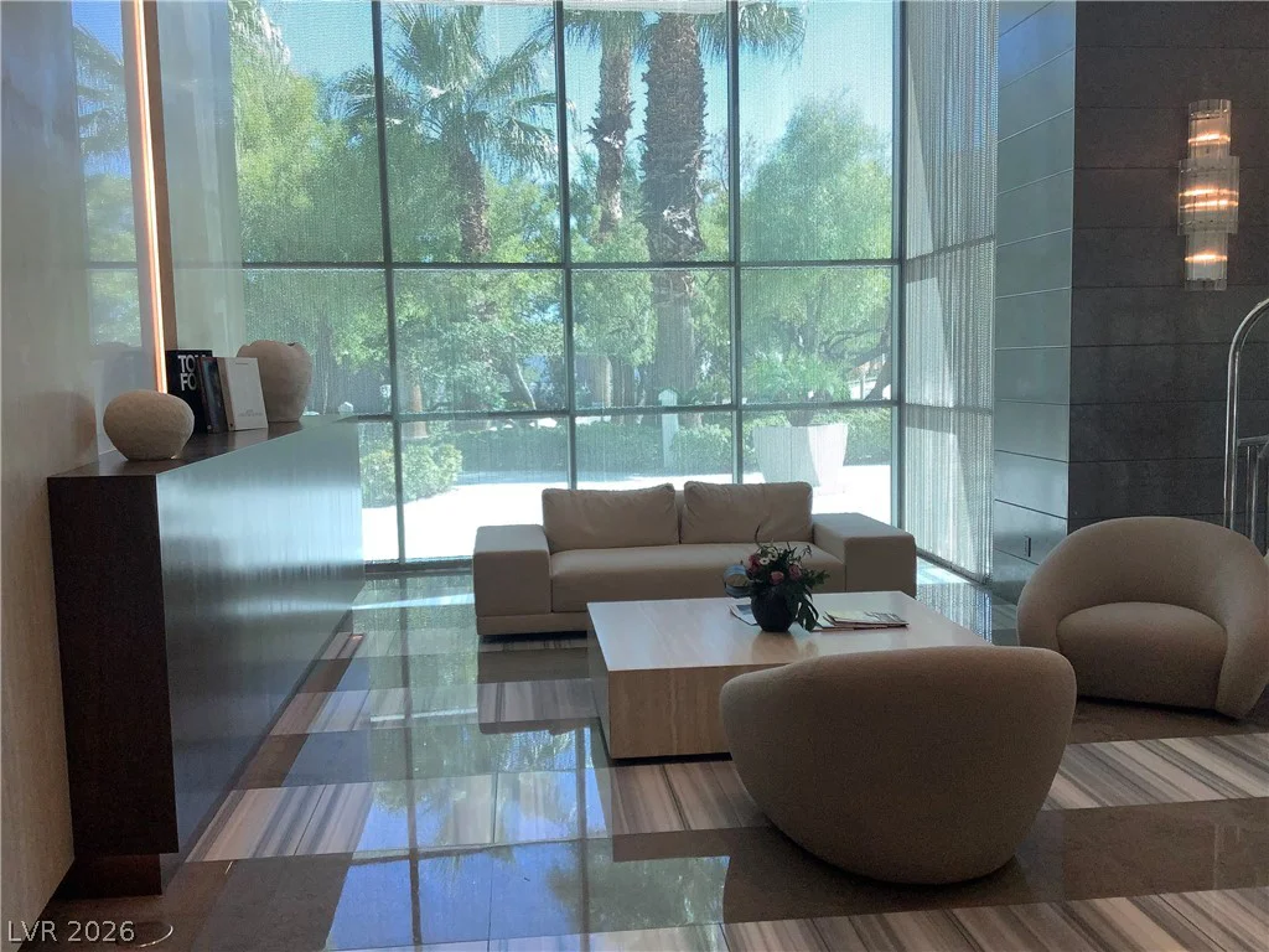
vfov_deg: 45.4
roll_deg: +0.8
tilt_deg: -6.2
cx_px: 634
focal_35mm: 31
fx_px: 1136
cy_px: 476
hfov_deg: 58.4
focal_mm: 3.3
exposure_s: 1/100
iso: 40
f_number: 2.4
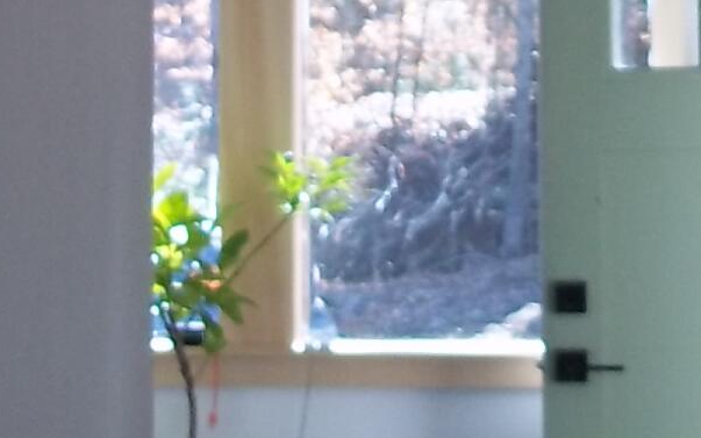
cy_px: -293
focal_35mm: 190
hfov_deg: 11.0
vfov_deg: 6.8
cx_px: 359
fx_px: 3630
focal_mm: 6.5
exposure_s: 1/80
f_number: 3.1
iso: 80
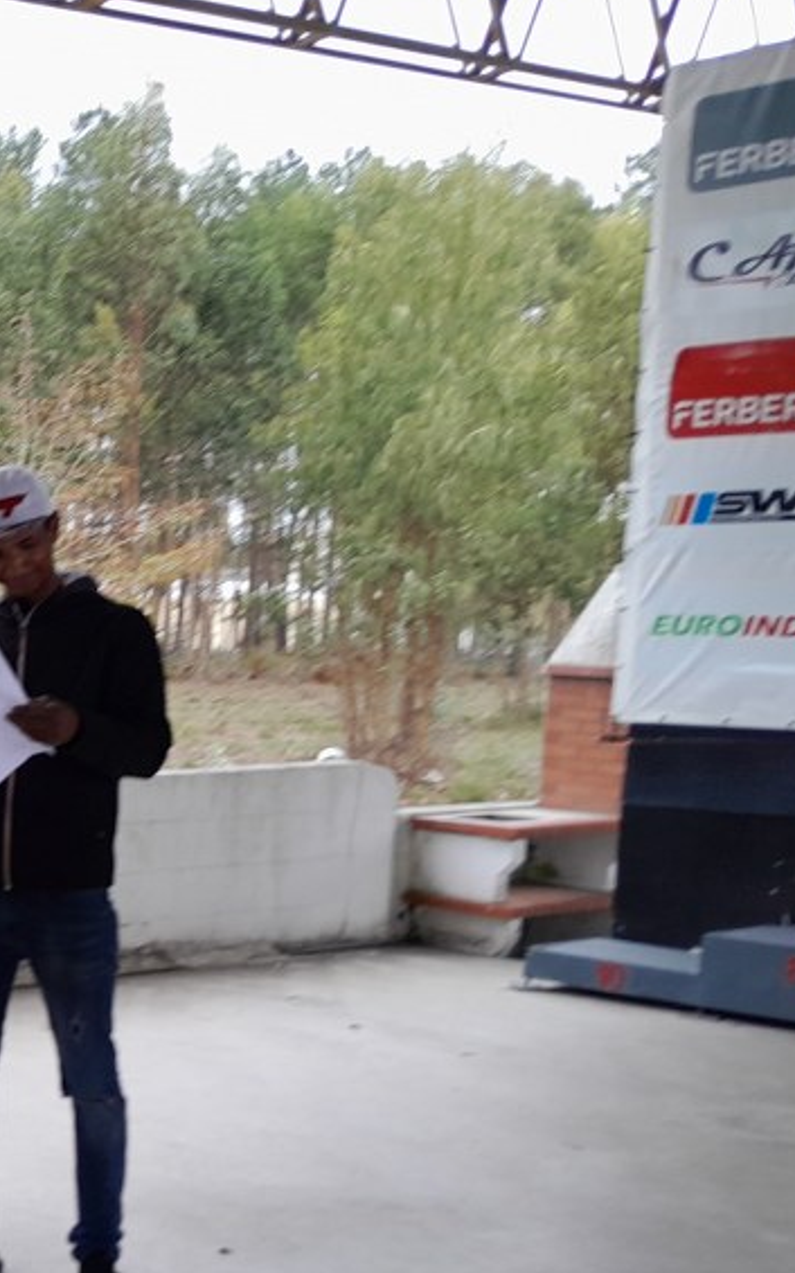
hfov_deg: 21.4
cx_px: -352
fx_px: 1803
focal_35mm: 52
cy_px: 867
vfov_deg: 38.4
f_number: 1.8
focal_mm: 3.98
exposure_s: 1/100
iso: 40
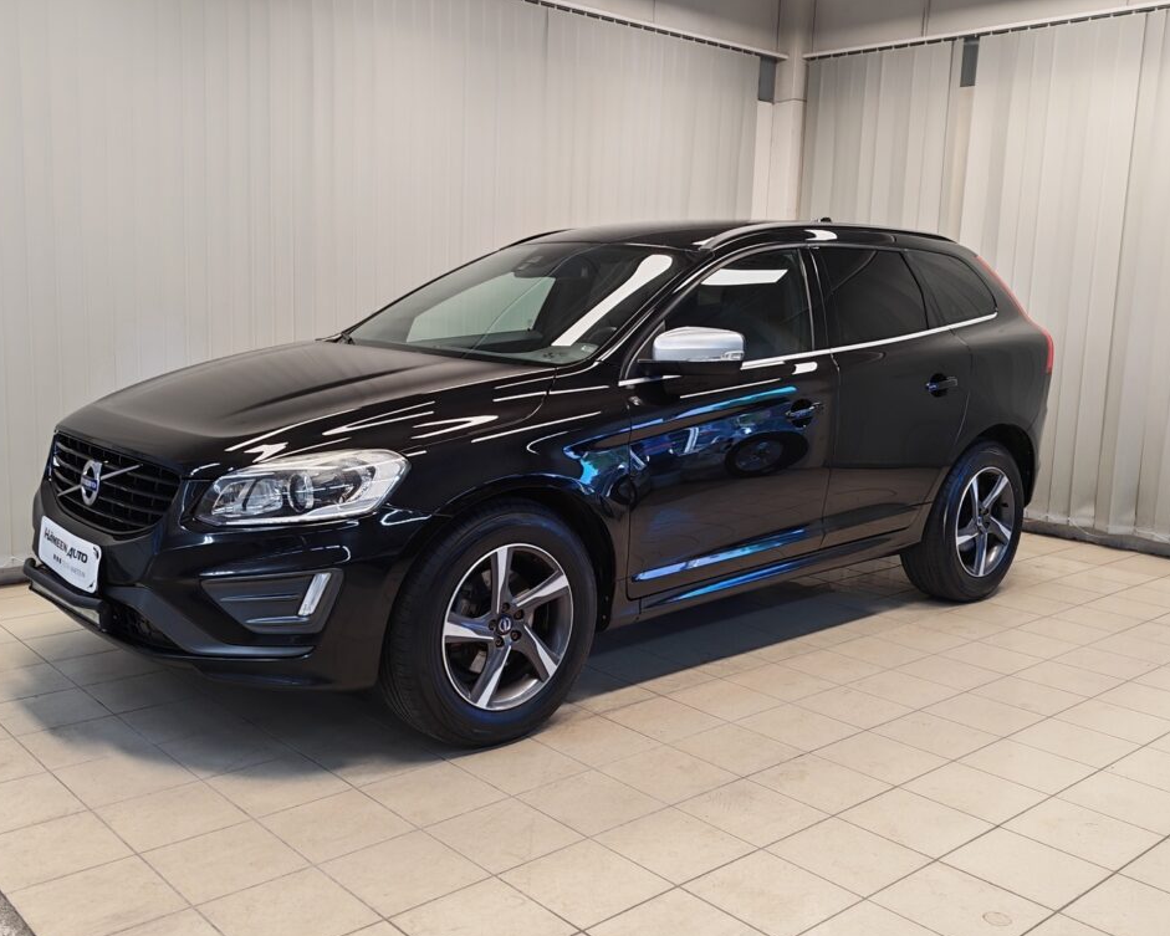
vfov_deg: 43.4
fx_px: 1177
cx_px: 561
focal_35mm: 34
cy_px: 475
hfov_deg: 52.8
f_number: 1.6
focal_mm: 5.4
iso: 80
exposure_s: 1/50
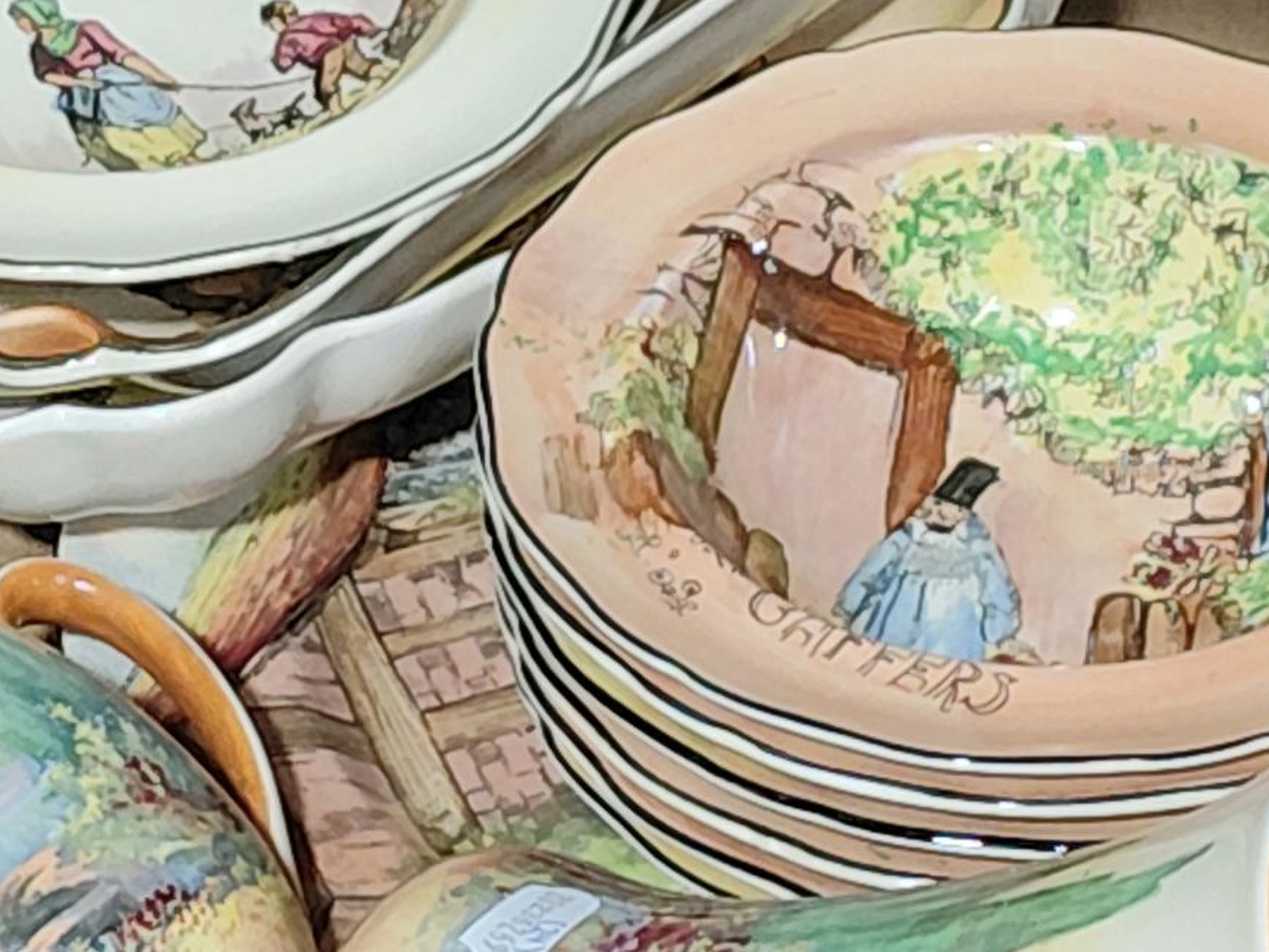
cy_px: 470
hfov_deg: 32.6
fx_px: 2163
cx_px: 499
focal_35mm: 59
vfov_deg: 24.8
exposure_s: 1/100
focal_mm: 4.69
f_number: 1.8
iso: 125
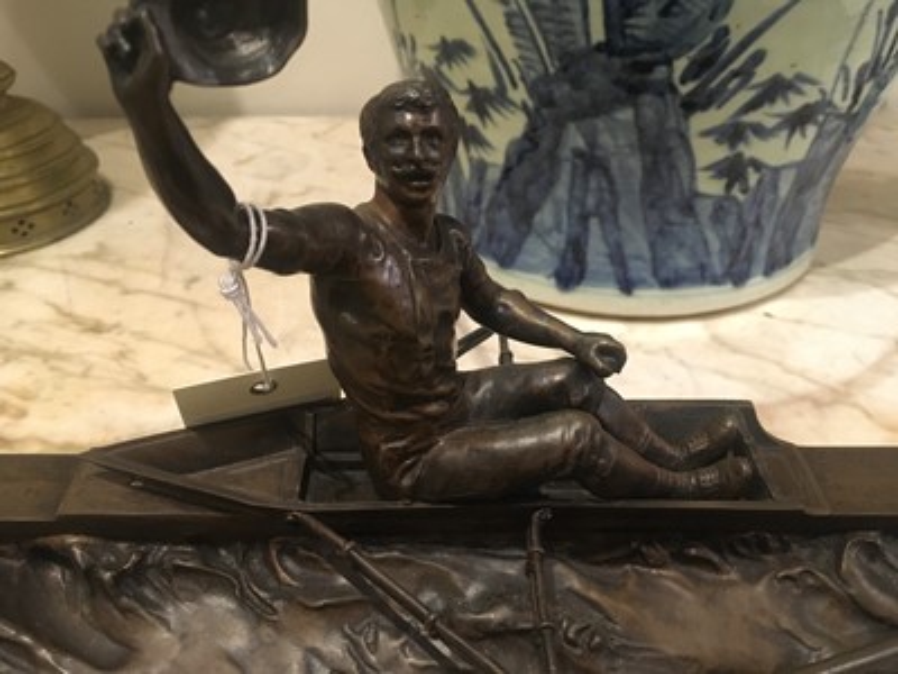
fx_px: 752
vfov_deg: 48.2
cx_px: 449
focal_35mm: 29
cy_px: 337
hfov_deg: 61.7
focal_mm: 4.15
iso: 250
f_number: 2.2
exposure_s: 1/25
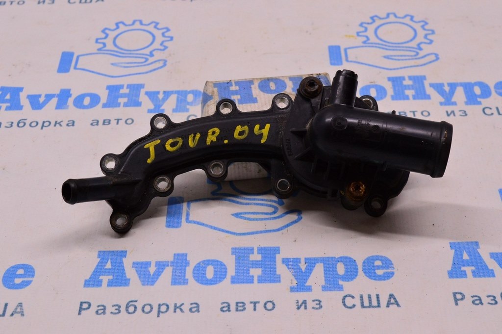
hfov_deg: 31.9
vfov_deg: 21.5
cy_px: 167
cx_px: 251
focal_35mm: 63
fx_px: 878
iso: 1600
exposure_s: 1/125
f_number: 8
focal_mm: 42
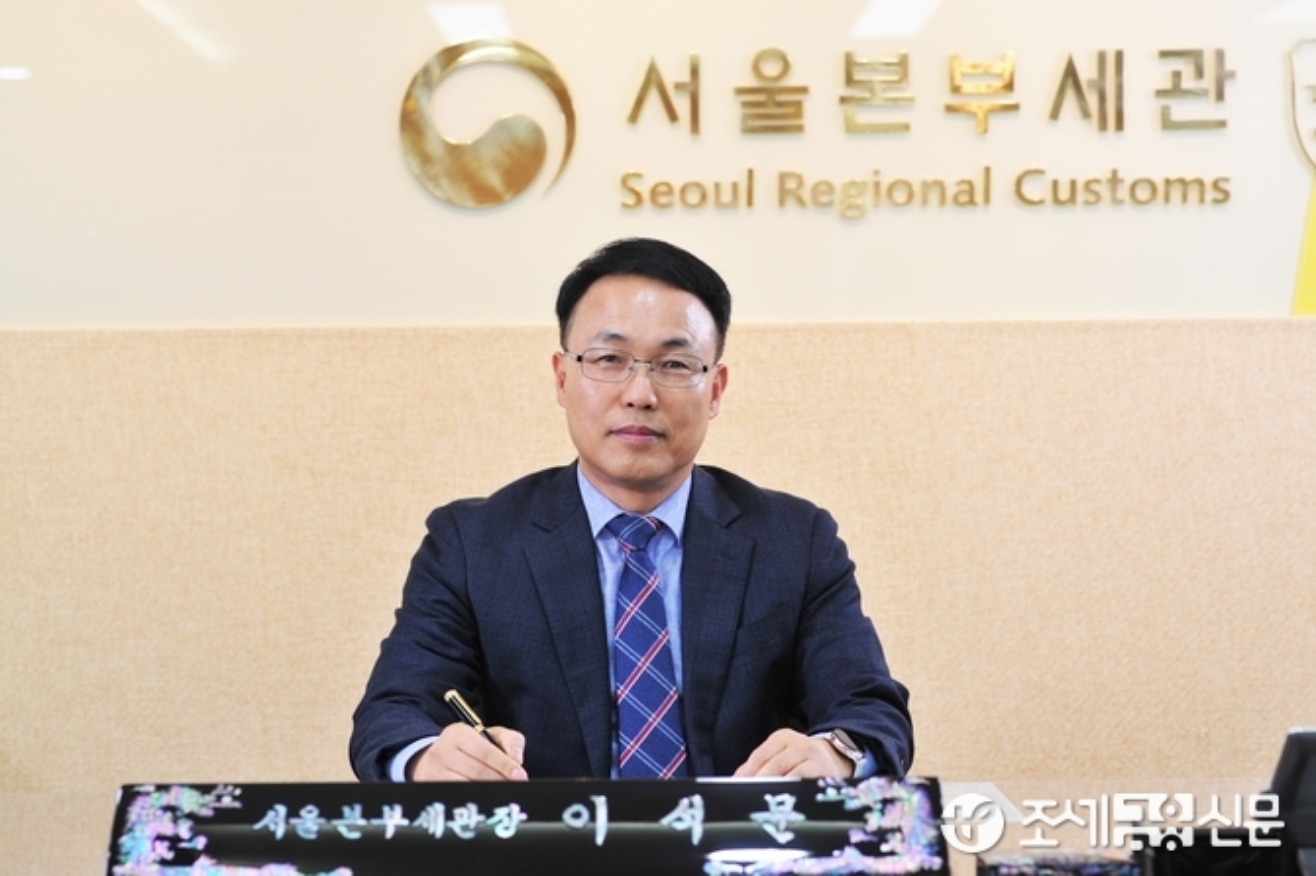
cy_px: 438
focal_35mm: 85
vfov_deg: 16.1
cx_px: 658
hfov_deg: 23.9
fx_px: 3106
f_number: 5
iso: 640
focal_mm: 85
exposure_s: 1/60
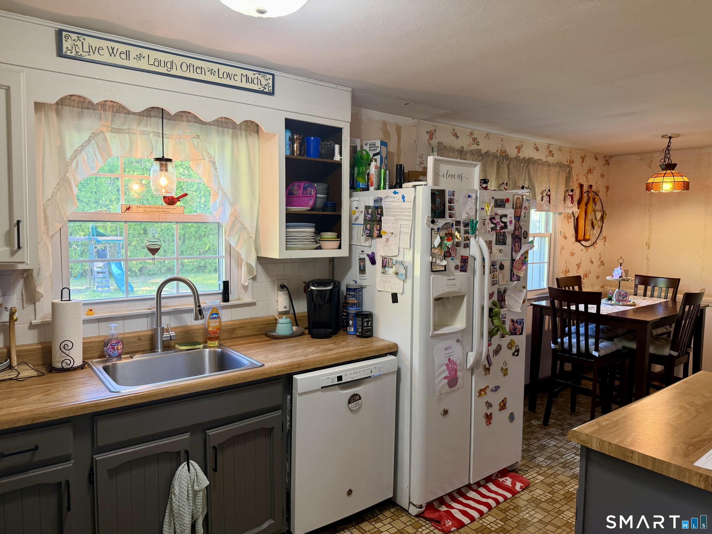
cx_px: 356
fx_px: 494
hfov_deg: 71.6
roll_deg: -0.9
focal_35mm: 24
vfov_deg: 56.8
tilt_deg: -8.8
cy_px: 267
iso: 160
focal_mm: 6.76
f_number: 1.78
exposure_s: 1/60
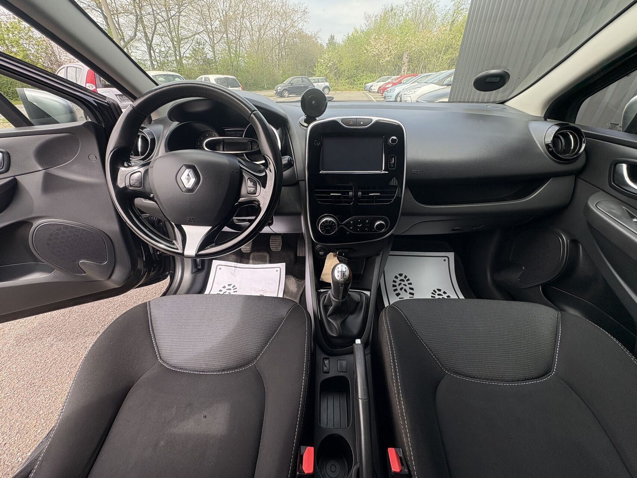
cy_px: 239
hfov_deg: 102.1
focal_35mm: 14
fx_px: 258
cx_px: 318
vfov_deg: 85.7
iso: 64
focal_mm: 2.22
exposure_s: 1/227
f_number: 2.2
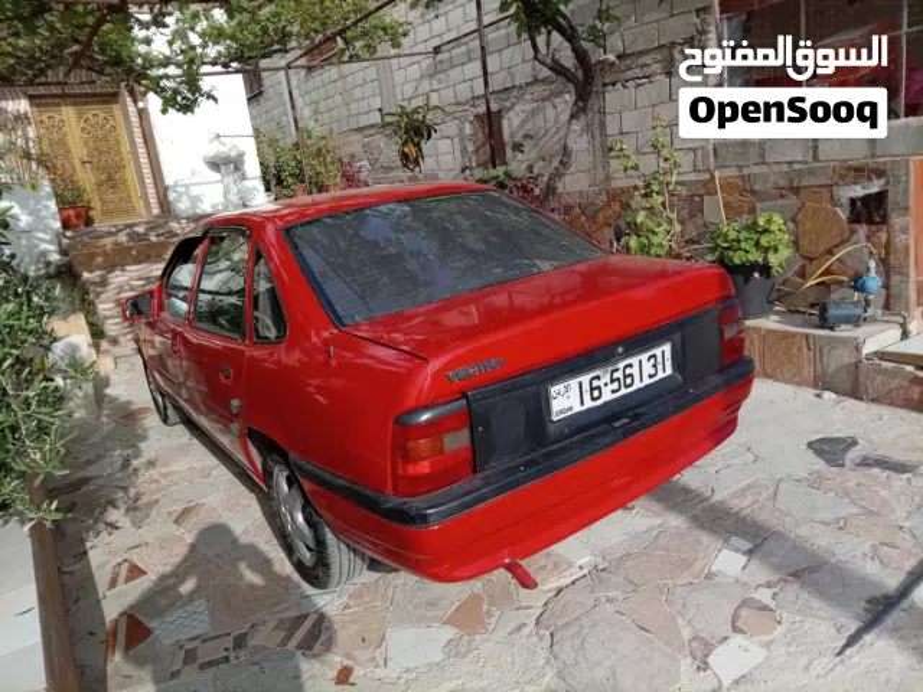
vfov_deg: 54.9
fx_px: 667
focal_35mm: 25
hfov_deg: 69.4
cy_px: 346
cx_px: 462
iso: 101
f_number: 1.8
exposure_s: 1/1493
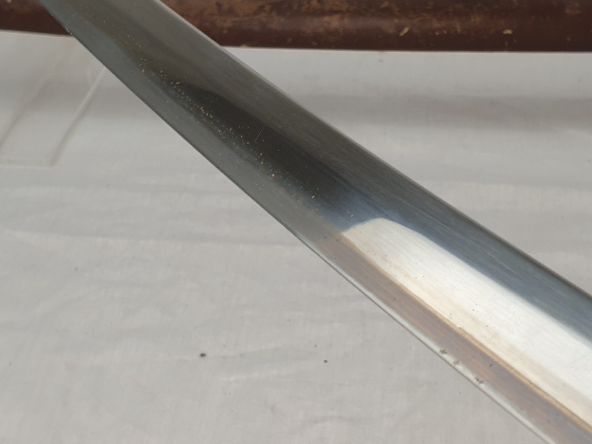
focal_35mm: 32
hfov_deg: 56.8
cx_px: 305
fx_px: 547
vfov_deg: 44.1
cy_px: 243
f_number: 2.4
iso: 50
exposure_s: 1/111
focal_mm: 4.3
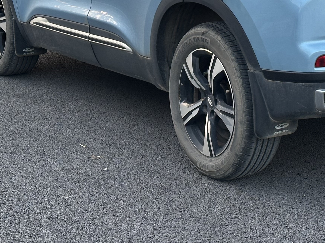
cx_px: 280
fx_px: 1052
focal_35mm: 112
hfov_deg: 17.4
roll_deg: +0.4
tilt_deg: -6.3
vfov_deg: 12.9
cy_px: -37
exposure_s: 1/103
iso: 80
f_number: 1.78
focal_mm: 6.86
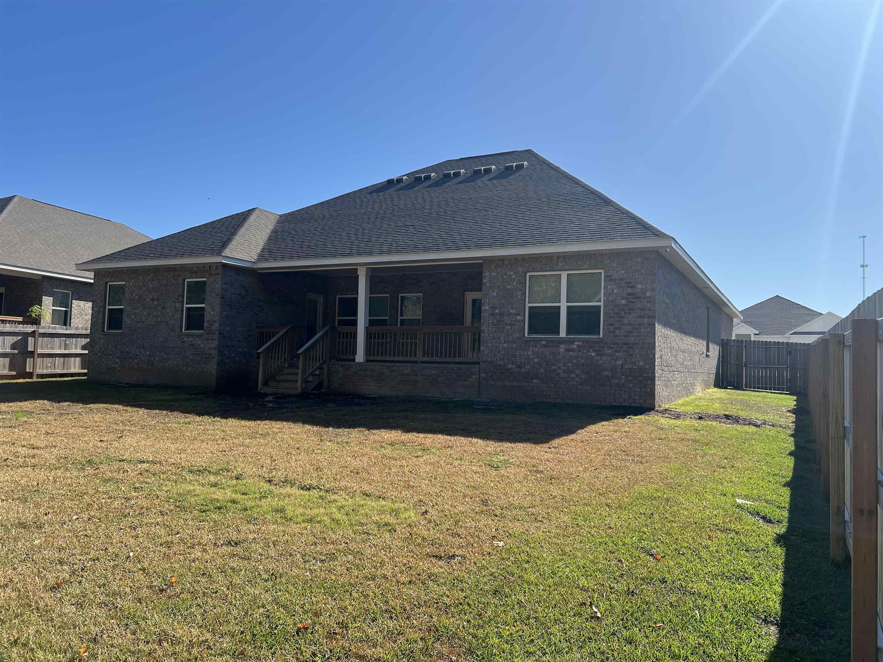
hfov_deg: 67.3
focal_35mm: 26
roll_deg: -0.7
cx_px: 442
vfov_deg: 53.1
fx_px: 663
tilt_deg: +3.0
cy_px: 331
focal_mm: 5.7
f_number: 1.5
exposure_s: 1/4115
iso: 50
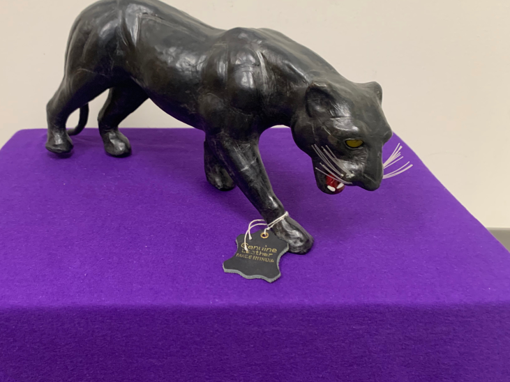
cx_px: 202
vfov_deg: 44.1
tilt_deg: -28.7
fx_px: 471
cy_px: 172
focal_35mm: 32
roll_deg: +0.9
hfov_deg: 56.4
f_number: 1.8
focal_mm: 4.25
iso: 250
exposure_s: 1/50
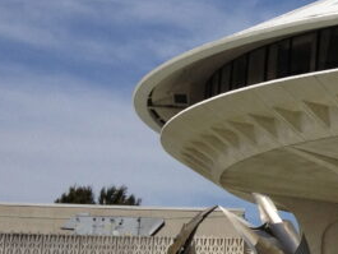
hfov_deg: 13.3
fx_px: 1319
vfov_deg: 10.9
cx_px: 580
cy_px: 40
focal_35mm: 135
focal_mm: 4.28
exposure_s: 1/2762
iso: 64
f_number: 2.4
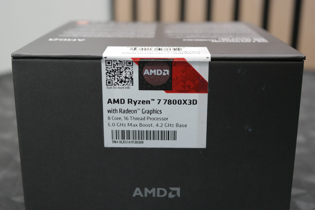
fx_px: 464
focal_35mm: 53
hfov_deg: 37.5
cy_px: 105
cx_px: 158
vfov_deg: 25.5
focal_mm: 35
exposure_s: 1/60
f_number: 4.5
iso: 400
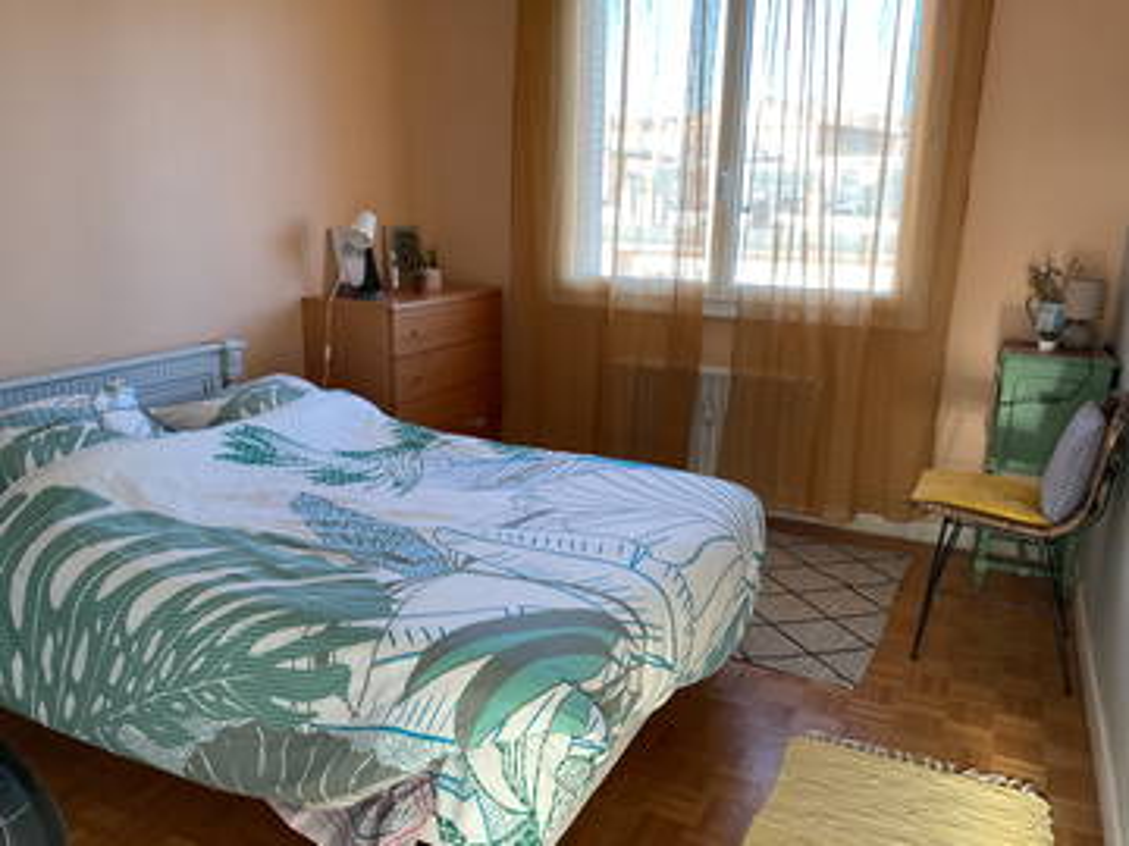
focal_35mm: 29
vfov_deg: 48.2
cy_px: 423
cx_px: 564
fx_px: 946
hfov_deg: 61.7
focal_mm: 3
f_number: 1.8
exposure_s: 1/60
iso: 50
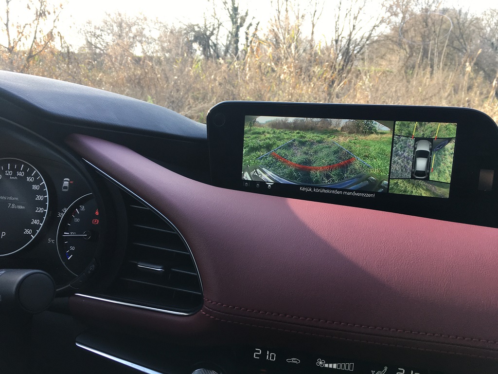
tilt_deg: -13.6
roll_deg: -1.7
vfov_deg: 48.2
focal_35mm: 29
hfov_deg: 61.7
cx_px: 249
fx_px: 417
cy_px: 187
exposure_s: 1/100
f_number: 2.2
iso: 32
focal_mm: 4.15
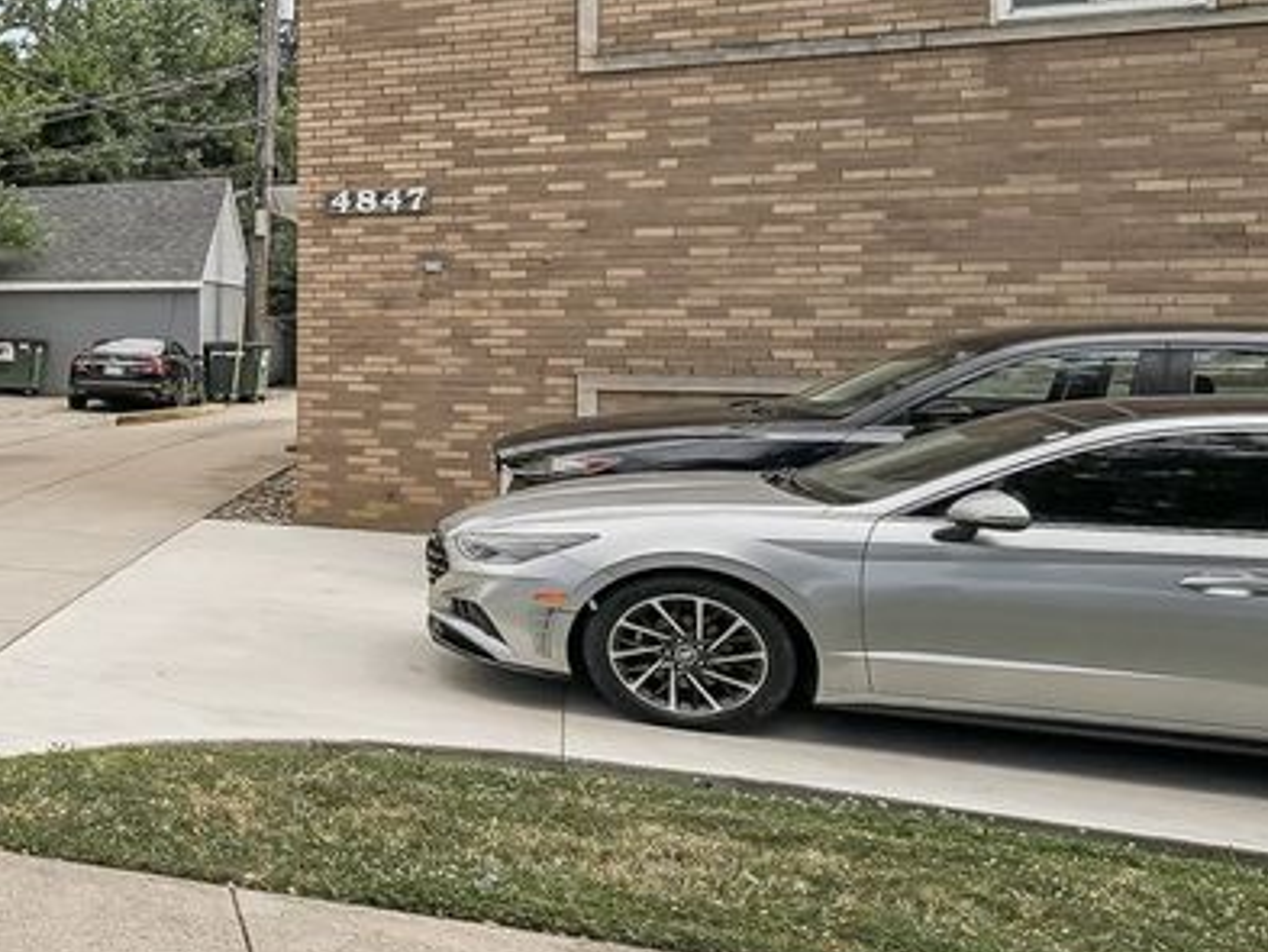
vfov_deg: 32.7
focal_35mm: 44
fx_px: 1612
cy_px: 336
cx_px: -784
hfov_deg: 25.9
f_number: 8
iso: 100
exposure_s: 1/250
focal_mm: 12
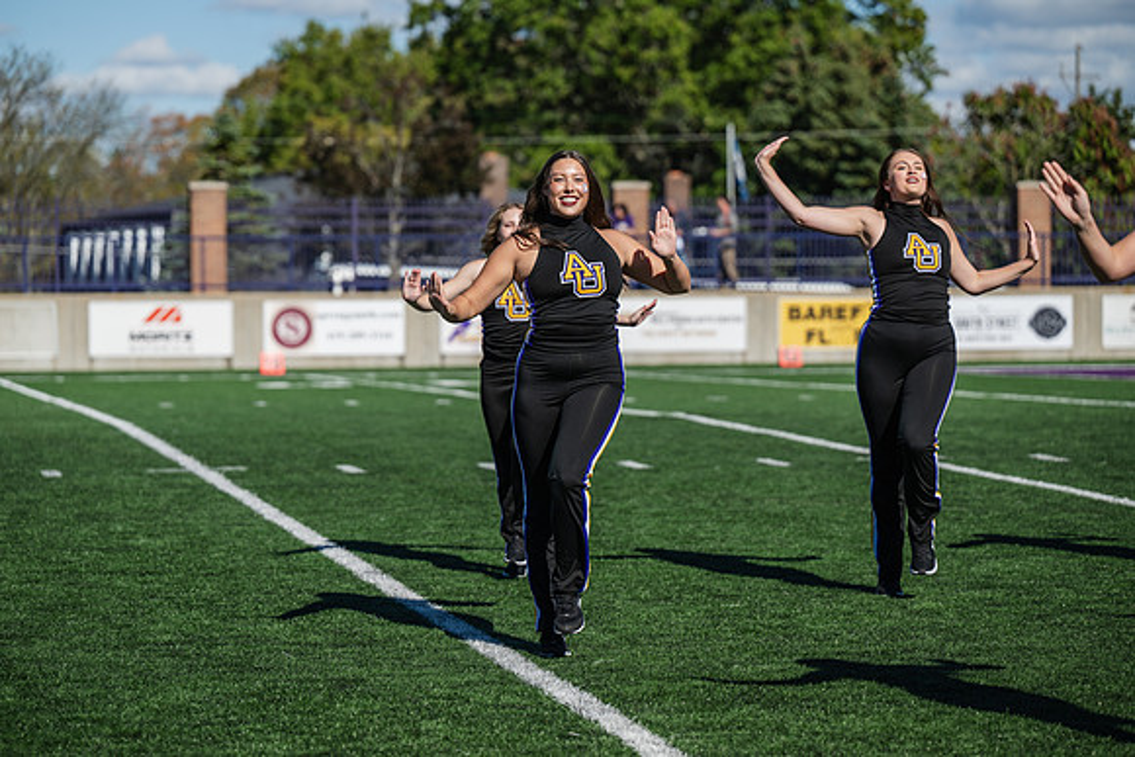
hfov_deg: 18.6
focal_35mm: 110
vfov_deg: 12.5
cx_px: 568
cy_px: 378
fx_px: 3469
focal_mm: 110
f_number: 3.2
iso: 80
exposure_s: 1/1600
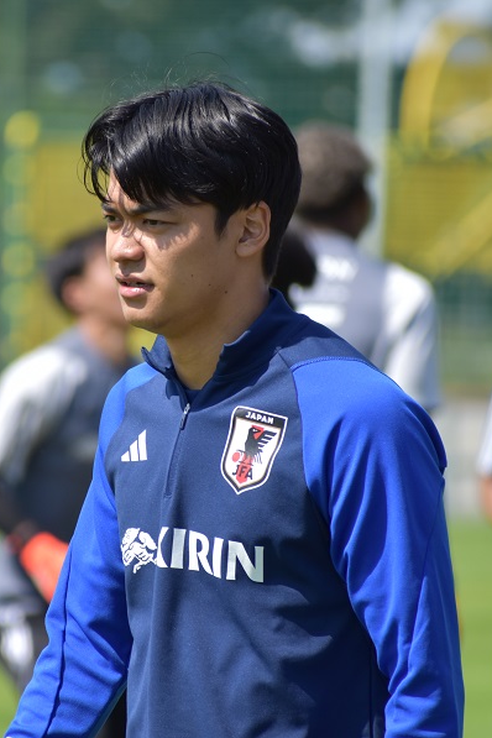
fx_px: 13898
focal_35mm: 678
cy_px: 368
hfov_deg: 2.0
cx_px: 152
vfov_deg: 3.0
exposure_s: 1/500
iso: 200
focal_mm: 300
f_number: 6.3
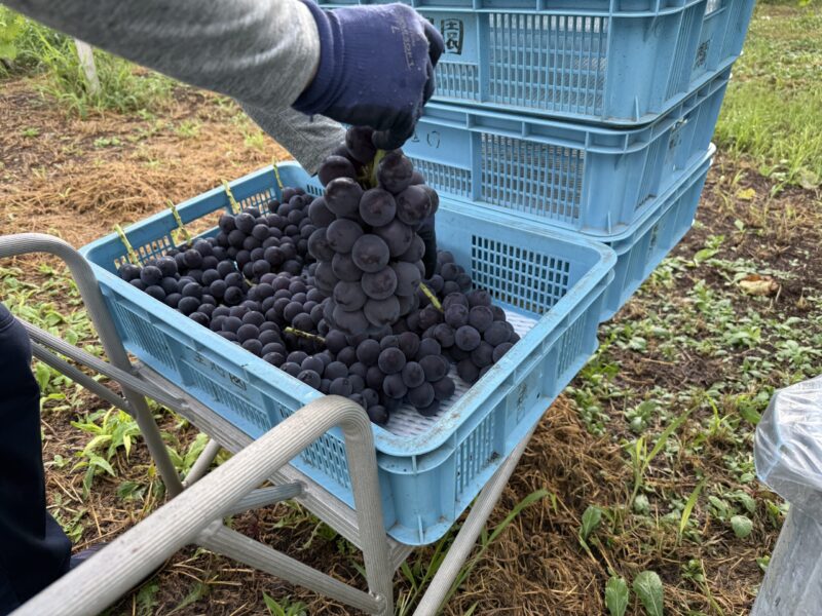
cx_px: 411
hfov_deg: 71.6
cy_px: 308
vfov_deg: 56.8
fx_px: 570
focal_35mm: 24
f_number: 1.78
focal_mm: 6.76
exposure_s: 1/185
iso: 64
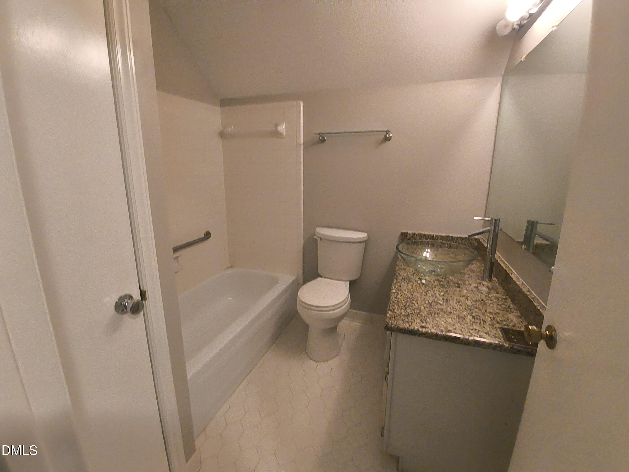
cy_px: 236
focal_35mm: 16
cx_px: 314
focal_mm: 1.46
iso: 250
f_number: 2.2
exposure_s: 1/30
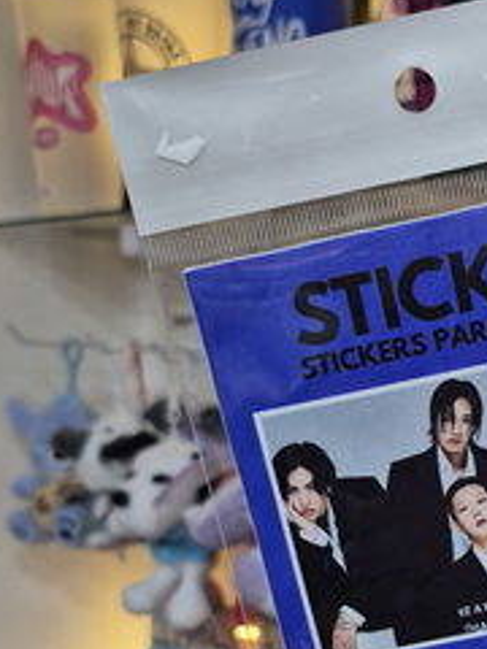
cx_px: 479
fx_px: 957
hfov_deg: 27.1
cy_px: 488
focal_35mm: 51
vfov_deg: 36.6
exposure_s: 1/100
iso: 250
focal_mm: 5.4
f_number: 1.8
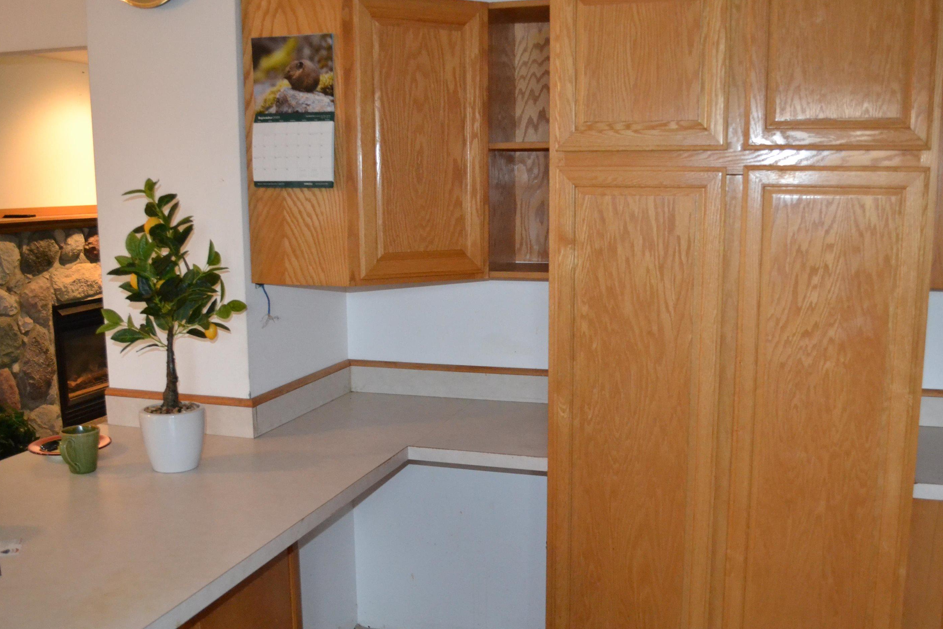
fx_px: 943
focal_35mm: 36
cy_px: 337
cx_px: 506
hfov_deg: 53.1
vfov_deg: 36.9
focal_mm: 22
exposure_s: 1/60
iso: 3200
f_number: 3.8
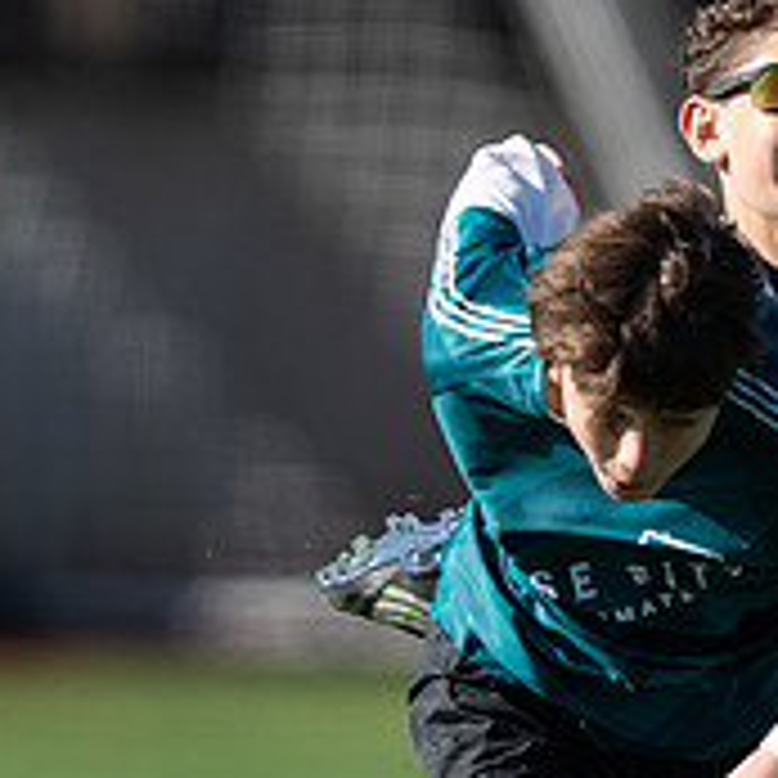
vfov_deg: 1.0
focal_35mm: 1754
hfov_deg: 1.0
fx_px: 44600
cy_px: 790
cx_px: 426
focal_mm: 400
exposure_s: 1/2000
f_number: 2.8
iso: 160
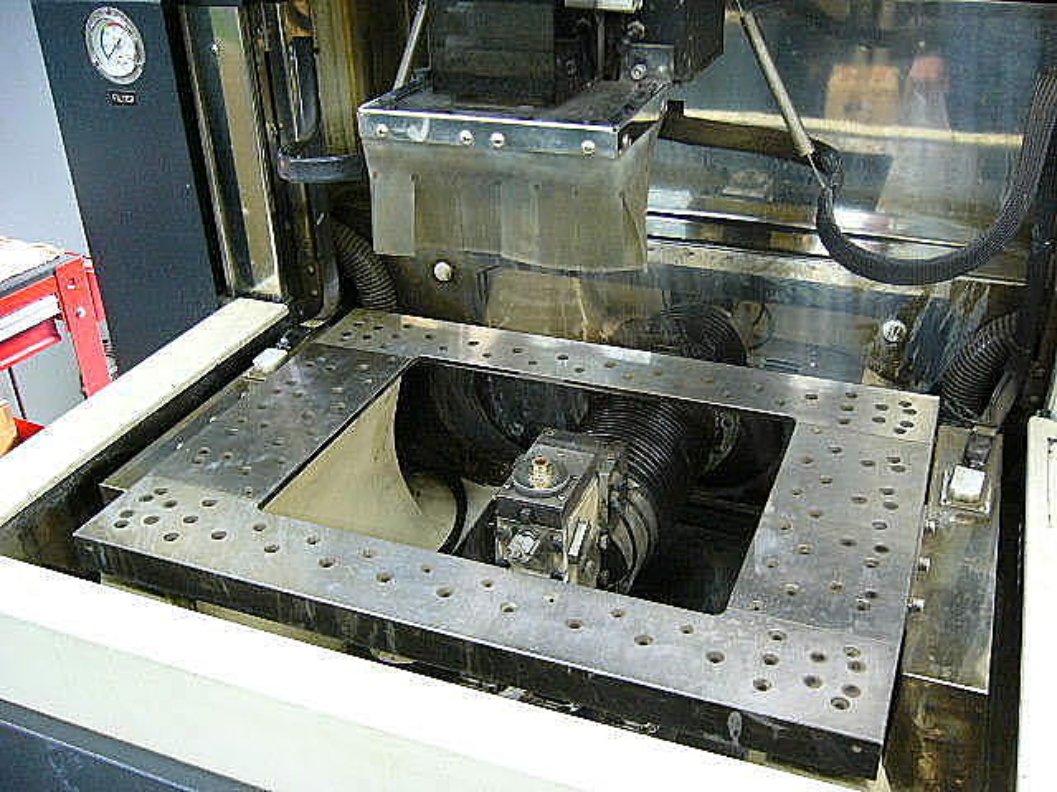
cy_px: 396
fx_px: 1069
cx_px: 528
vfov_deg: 40.7
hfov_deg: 52.6
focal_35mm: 35
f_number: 2.8
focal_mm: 5.8
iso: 200
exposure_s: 1/10
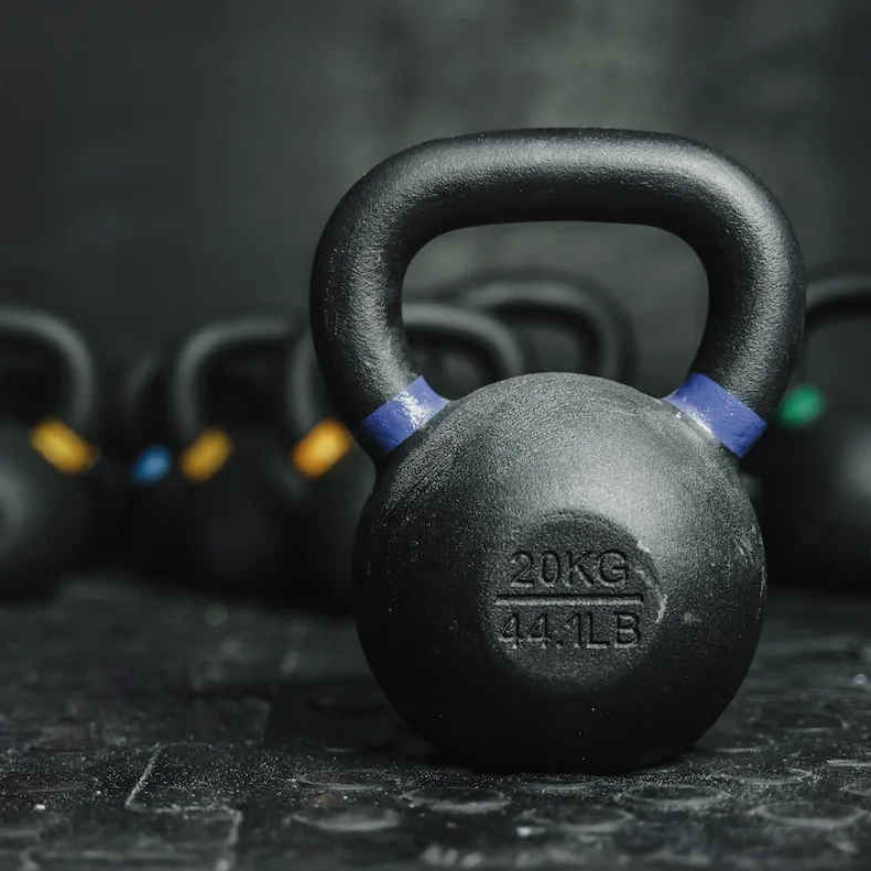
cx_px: 318
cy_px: 438
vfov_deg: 25.7
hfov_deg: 25.6
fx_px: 1907
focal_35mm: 67
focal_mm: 52
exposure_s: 1/160
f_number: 2.8
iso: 1000
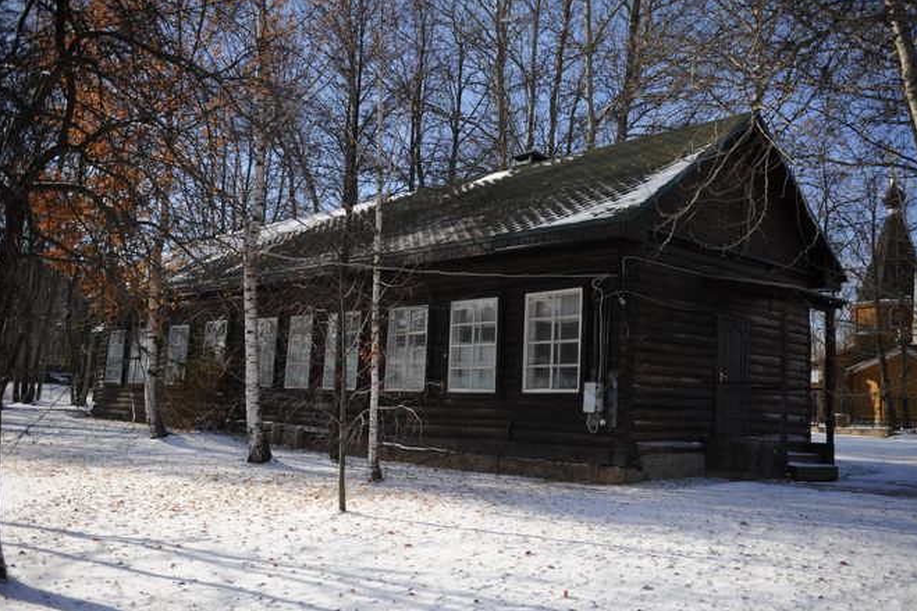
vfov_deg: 38.9
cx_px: 481
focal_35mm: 34
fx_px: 866
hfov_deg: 55.8
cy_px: 312
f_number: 2.8
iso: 400
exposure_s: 1/8000
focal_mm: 32
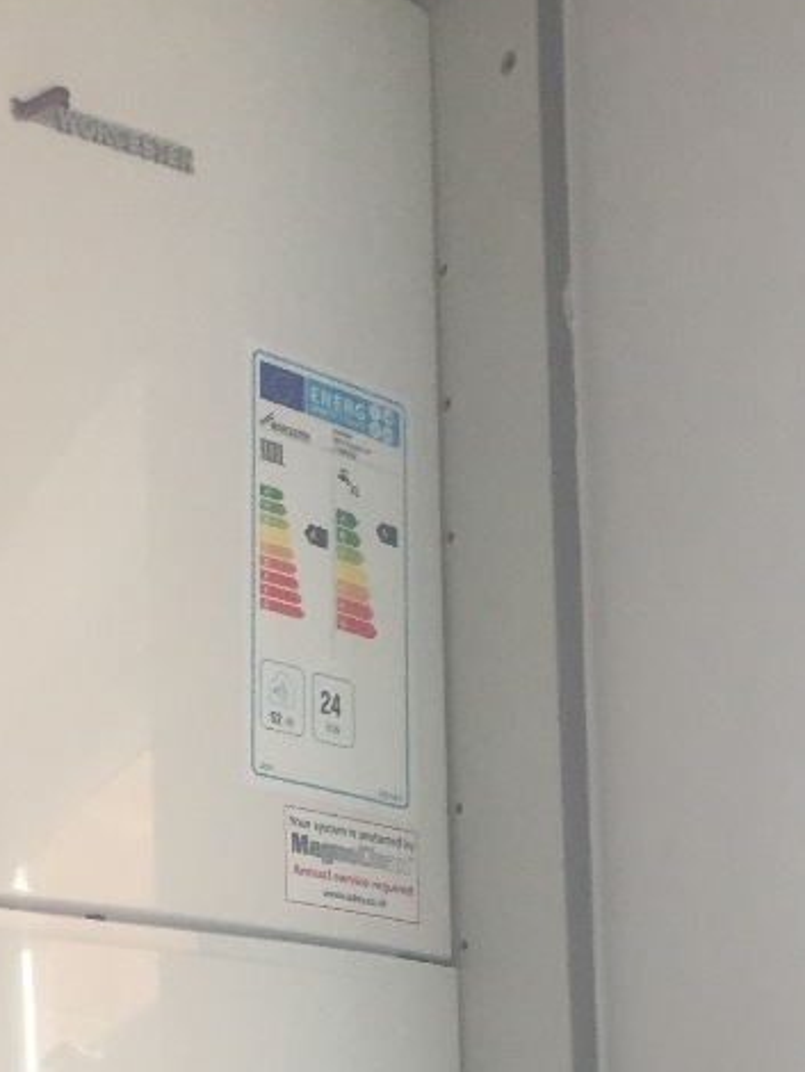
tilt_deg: +7.1
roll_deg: +1.9
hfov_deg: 19.4
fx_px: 2292
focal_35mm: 74
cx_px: 32
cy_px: 1150
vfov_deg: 24.7
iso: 64
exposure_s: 1/33
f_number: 2.2
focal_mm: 4.15
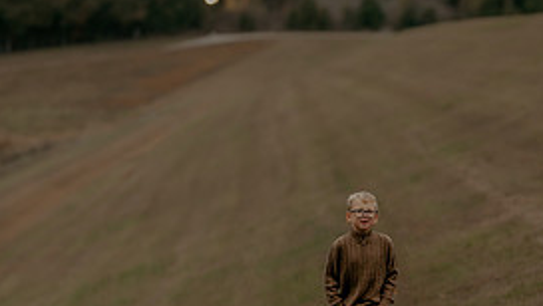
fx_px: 2723
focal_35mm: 189
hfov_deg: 11.3
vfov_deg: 6.4
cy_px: 360
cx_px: 430
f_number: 1.8
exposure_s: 1/250
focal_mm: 85
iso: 400
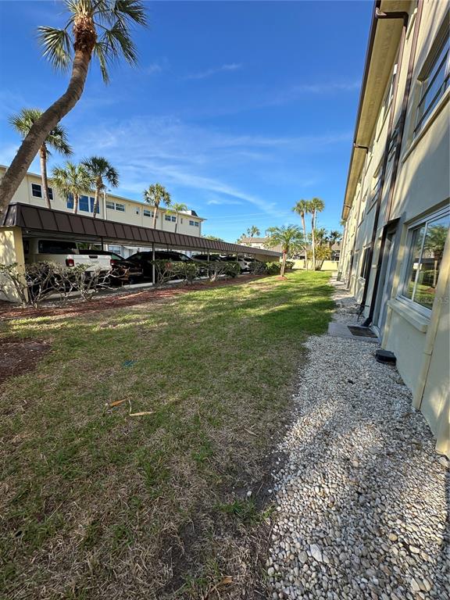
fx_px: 243
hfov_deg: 85.7
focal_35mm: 14
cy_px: 300
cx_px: 225
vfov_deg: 102.1
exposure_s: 1/725
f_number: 2.2
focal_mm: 2.22
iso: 40
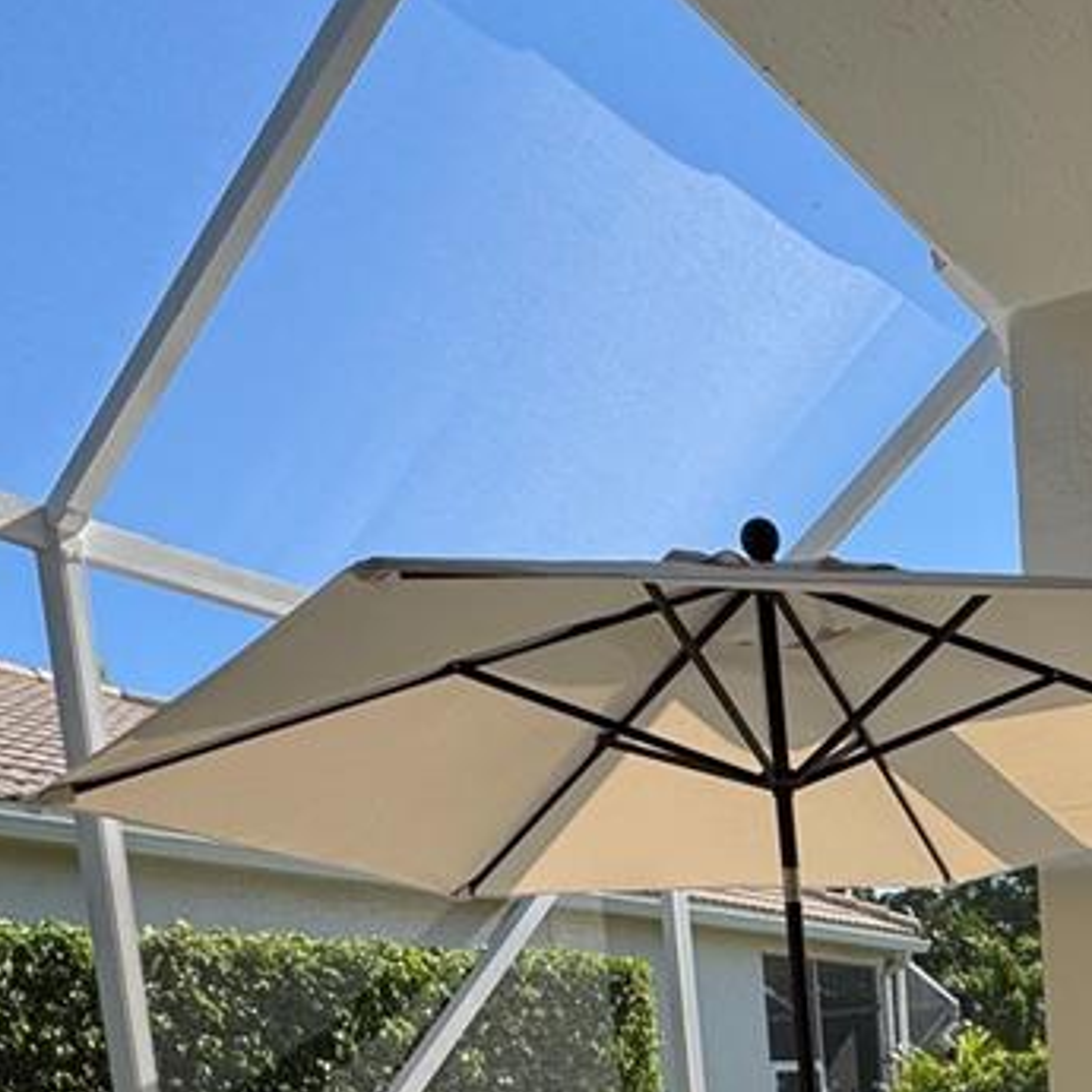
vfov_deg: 32.1
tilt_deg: -7.2
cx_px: 1010
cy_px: 1329
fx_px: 1535
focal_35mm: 43
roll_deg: +4.5
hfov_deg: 36.4
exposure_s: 1/858
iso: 50
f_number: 2.2
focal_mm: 2.22
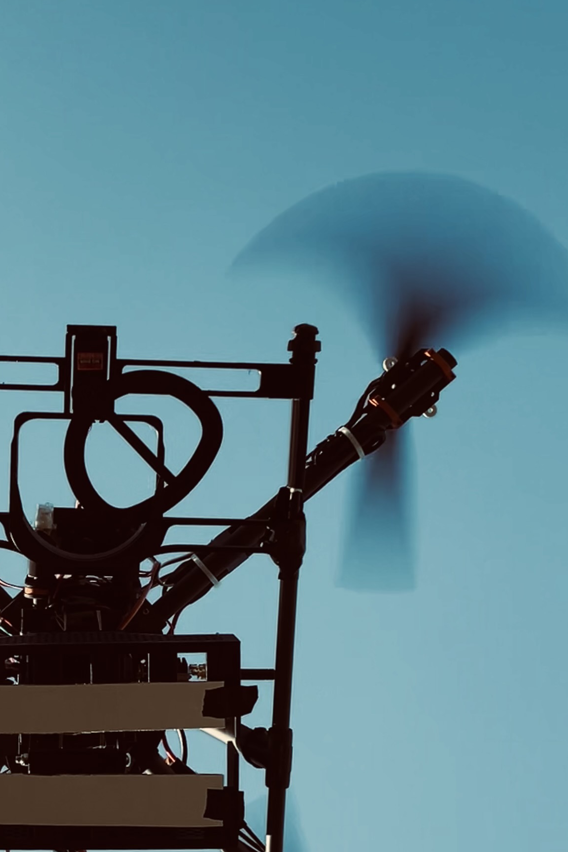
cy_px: 658
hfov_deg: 23.7
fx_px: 1325
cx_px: 77
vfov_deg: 34.7
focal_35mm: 56
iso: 25
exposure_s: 1/667
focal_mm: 2.69
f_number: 1.9
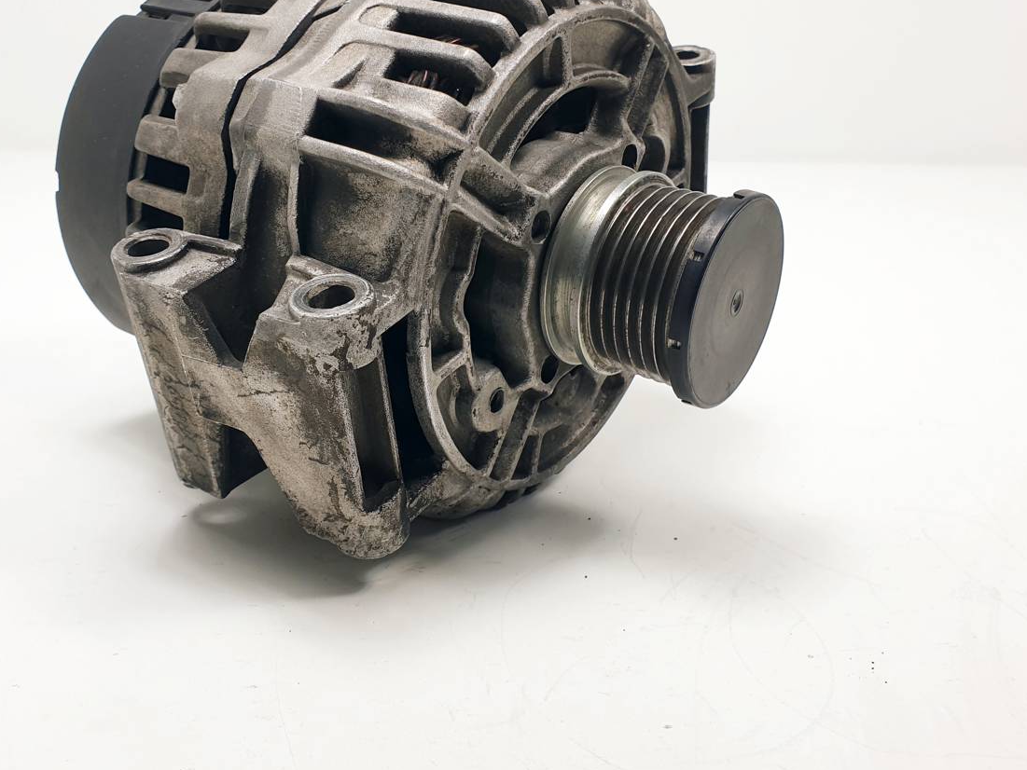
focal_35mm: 34
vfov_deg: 41.6
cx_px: 441
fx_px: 1009
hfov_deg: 53.8
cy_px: 300
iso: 50
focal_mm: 4.3
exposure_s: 1/232
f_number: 2.4
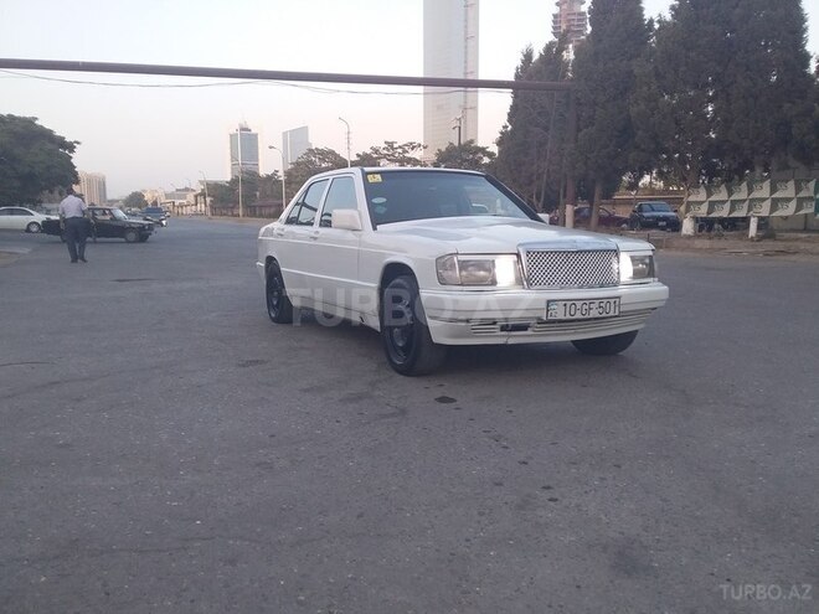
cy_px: 307
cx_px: 410
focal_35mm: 31
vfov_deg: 45.4
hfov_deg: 58.4
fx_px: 733
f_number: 2.2
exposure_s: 1/117
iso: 40
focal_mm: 3.3
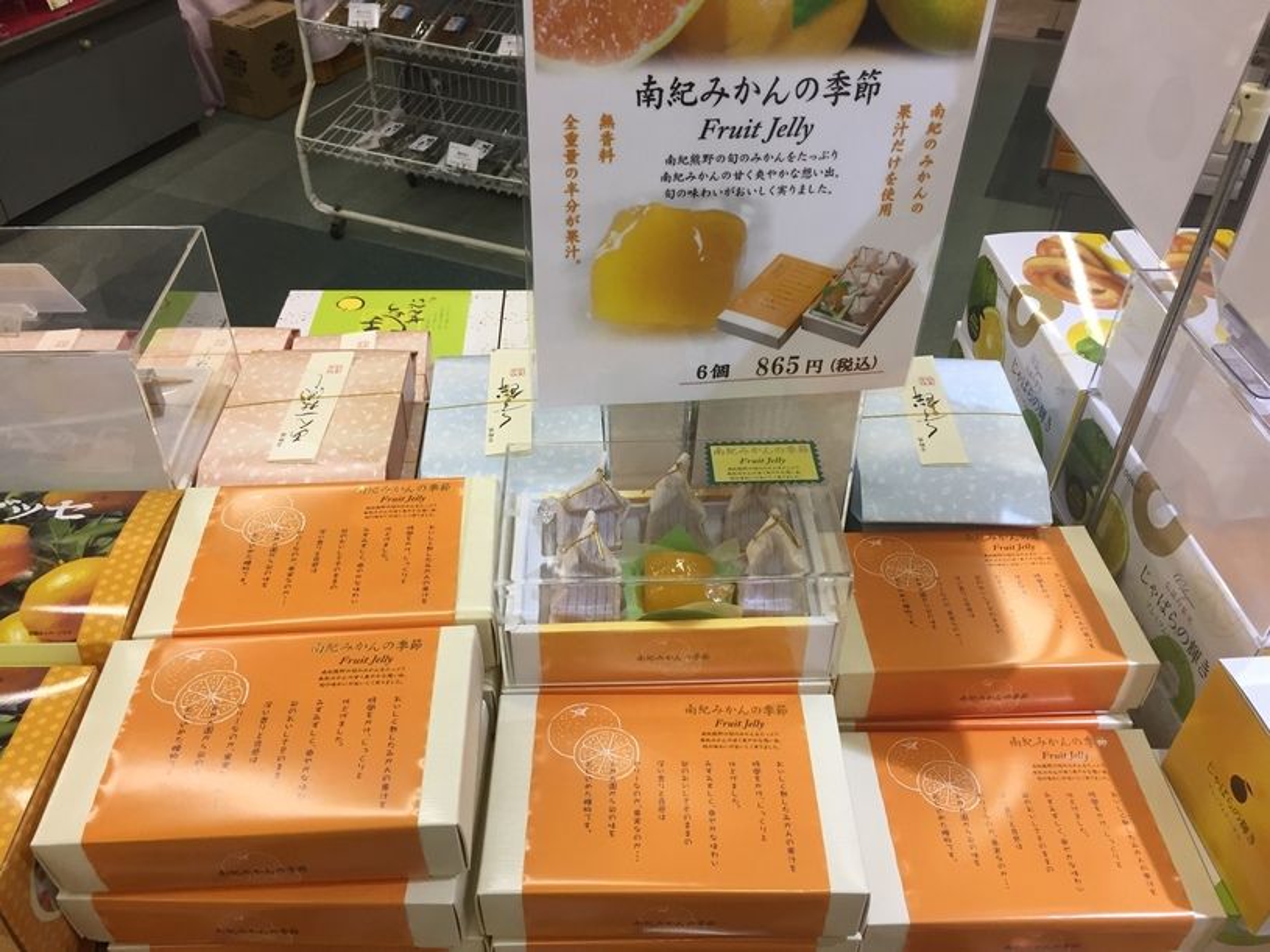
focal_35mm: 29
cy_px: 476
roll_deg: +0.3
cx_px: 635
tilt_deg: -39.2
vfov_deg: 48.2
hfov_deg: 61.7
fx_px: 1064
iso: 32
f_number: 2.2
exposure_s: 1/30
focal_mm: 4.15
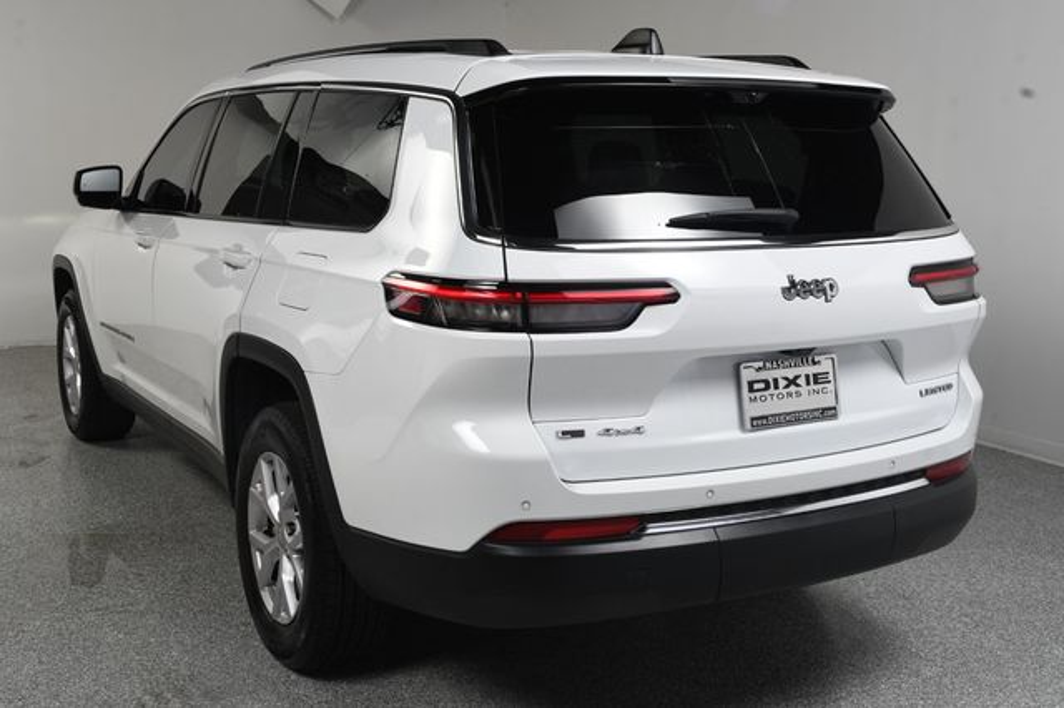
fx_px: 1182
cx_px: 532
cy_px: 354
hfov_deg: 48.5
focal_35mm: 40
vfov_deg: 33.4
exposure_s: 1/160
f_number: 13
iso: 100
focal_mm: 27
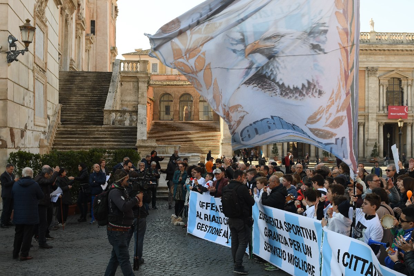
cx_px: 207
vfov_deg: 31.9
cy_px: 138
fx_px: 483
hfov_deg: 46.4
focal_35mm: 42
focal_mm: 28
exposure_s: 1/250
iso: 280
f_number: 7.1
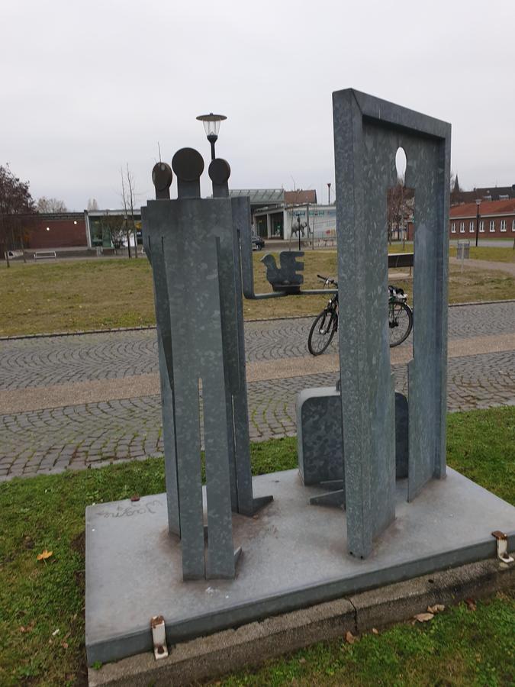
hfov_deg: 53.1
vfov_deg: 67.3
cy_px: 344
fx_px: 516
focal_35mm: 26
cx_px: 258
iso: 80
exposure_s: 1/100
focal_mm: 4.3
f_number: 2.4
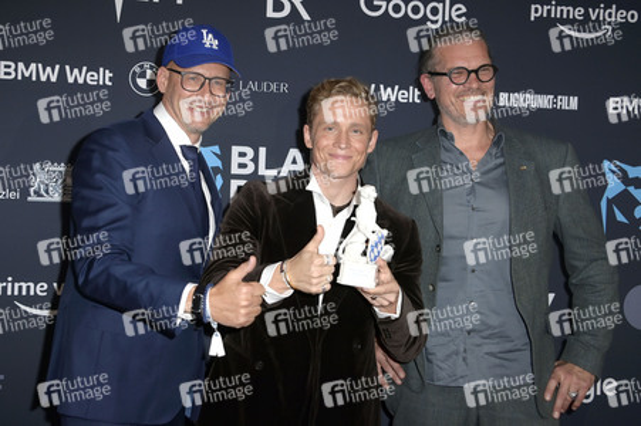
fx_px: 783
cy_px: 213
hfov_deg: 44.5
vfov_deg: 30.5
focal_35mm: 44
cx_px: 320
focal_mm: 44
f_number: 5.6
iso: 1600
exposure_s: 1/250
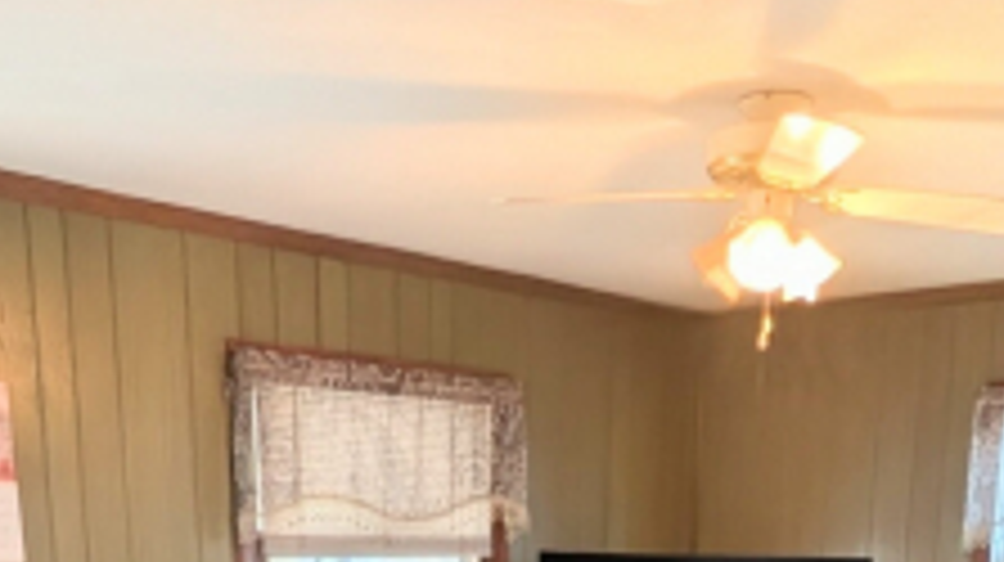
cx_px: 626
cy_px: 944
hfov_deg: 51.1
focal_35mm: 39
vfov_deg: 22.1
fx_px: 1037
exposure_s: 1/60
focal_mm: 2.02
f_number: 1.7
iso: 60
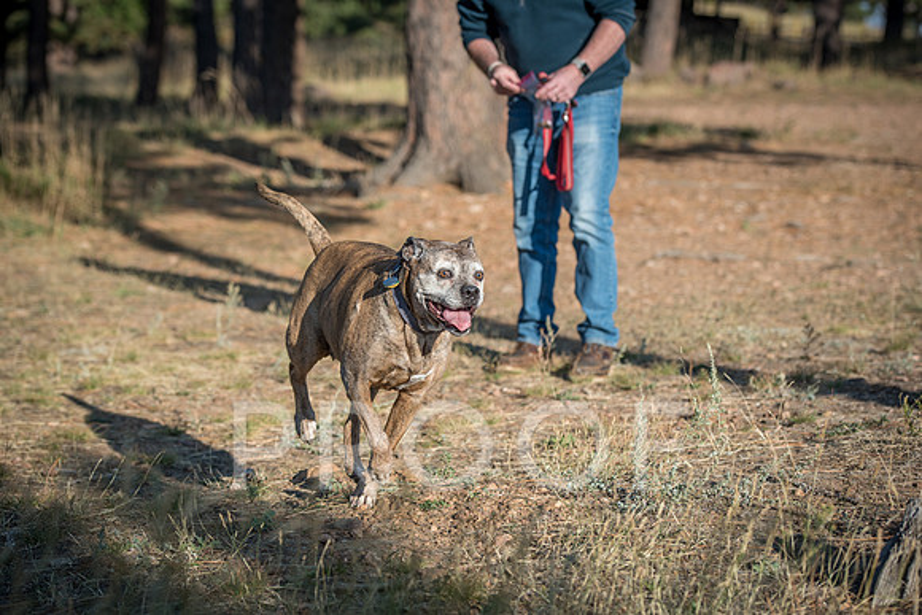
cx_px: 461
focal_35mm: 95
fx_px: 2434
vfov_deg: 14.4
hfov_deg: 21.5
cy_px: 308
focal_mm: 95
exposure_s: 1/1600
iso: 200
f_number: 4
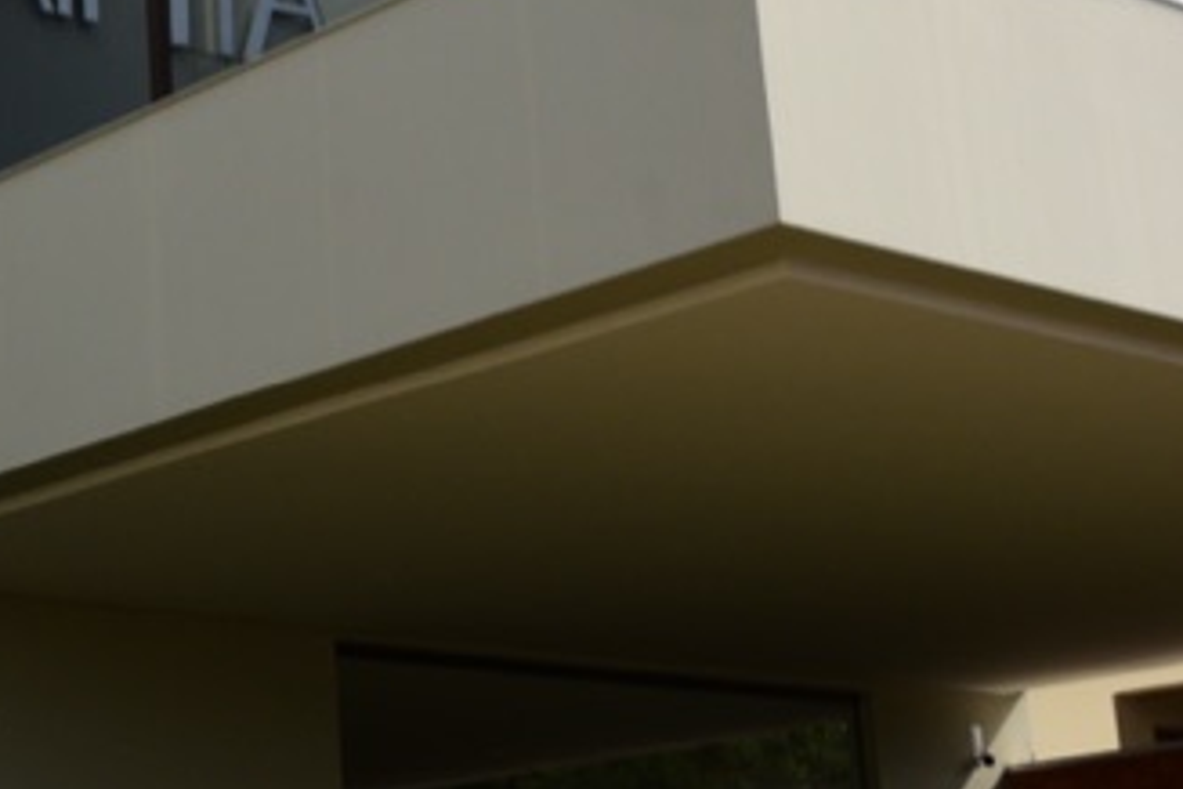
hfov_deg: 22.3
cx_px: 11
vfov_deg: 15.5
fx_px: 2892
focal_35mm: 88
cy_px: 190
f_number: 9
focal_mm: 24
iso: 400
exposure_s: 1/320
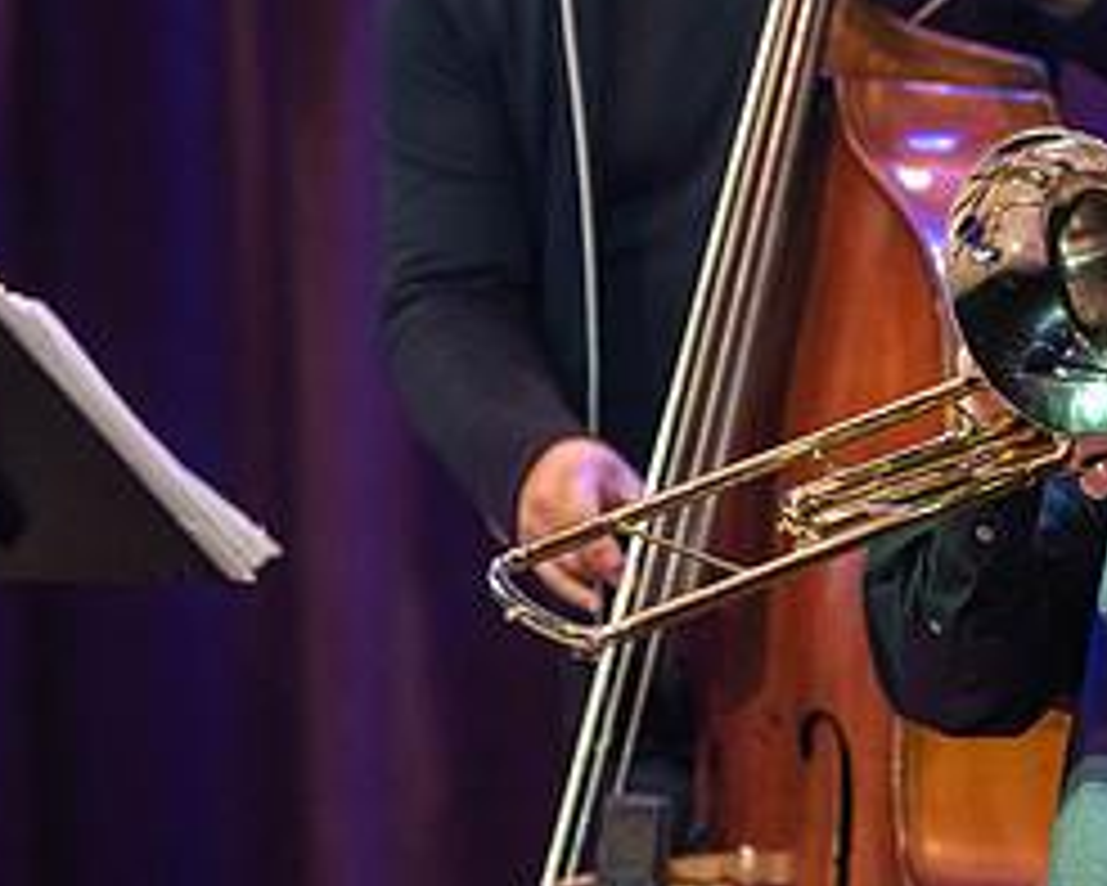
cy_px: 381
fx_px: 34021
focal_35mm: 1038
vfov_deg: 1.5
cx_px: 1174
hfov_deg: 1.9
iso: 3200
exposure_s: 1/320
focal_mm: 400
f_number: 5.6
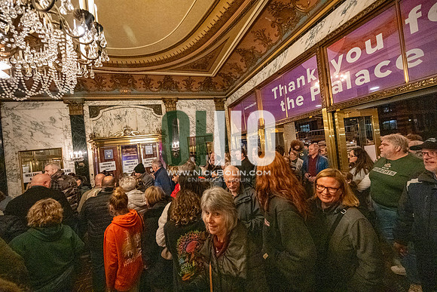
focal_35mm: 14
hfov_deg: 104.2
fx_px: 170
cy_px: 146
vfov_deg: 81.2
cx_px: 218
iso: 16000
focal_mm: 14
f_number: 4
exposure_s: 1/400
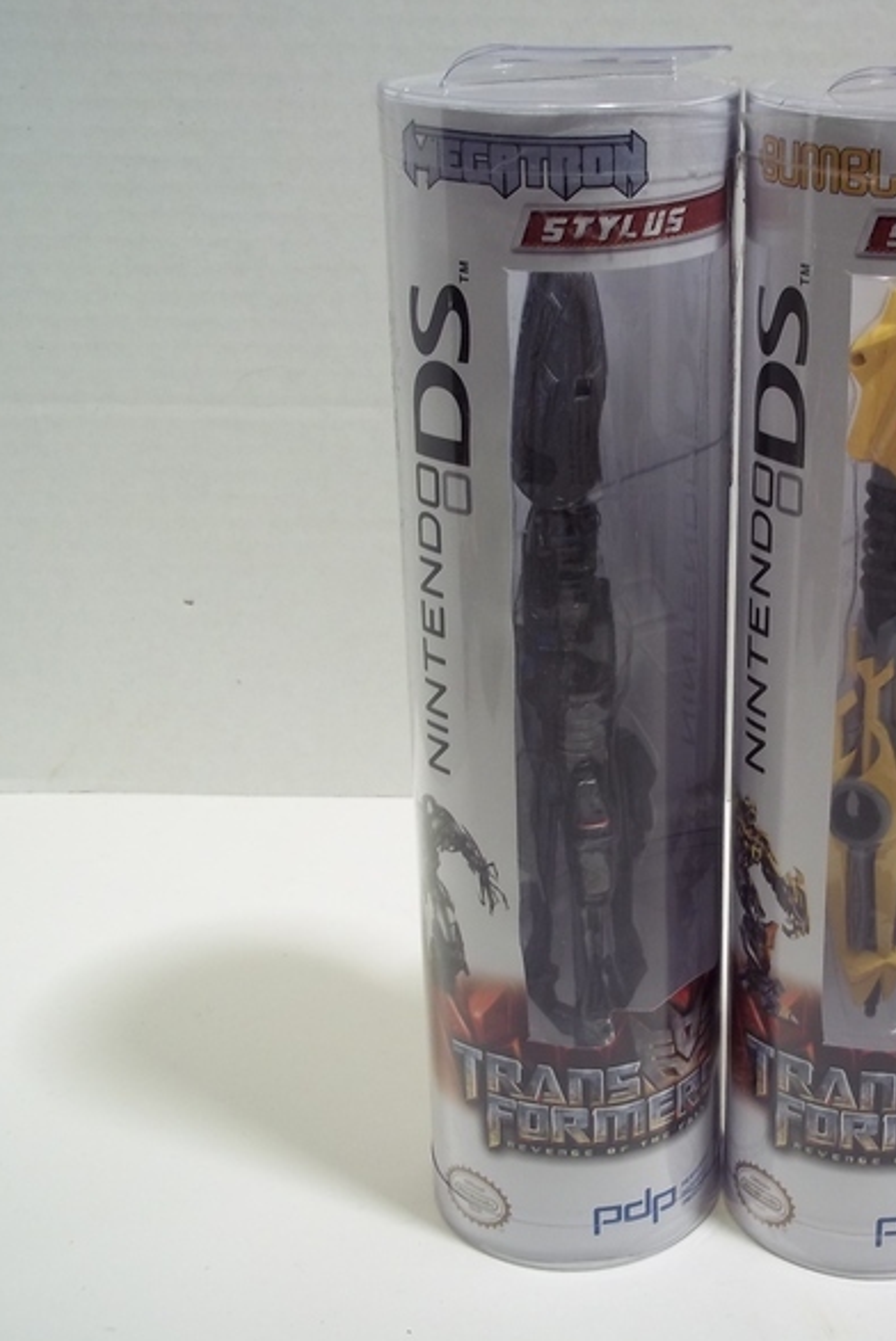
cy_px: 681
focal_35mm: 51
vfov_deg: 38.9
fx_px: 1902
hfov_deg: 26.1
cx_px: 711
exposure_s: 1/40
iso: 80
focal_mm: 6.5
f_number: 3.1
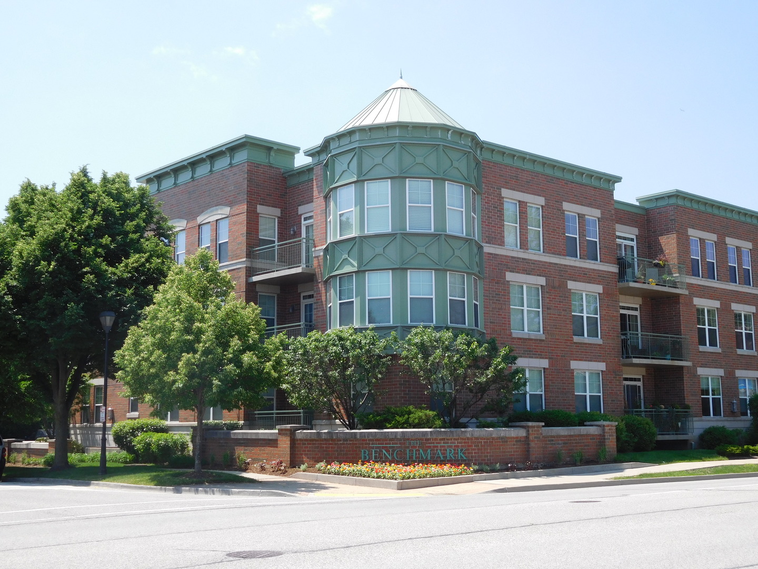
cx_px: 379
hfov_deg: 42.1
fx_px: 985
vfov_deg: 32.2
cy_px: 284
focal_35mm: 45
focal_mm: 8
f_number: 4
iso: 125
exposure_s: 1/640
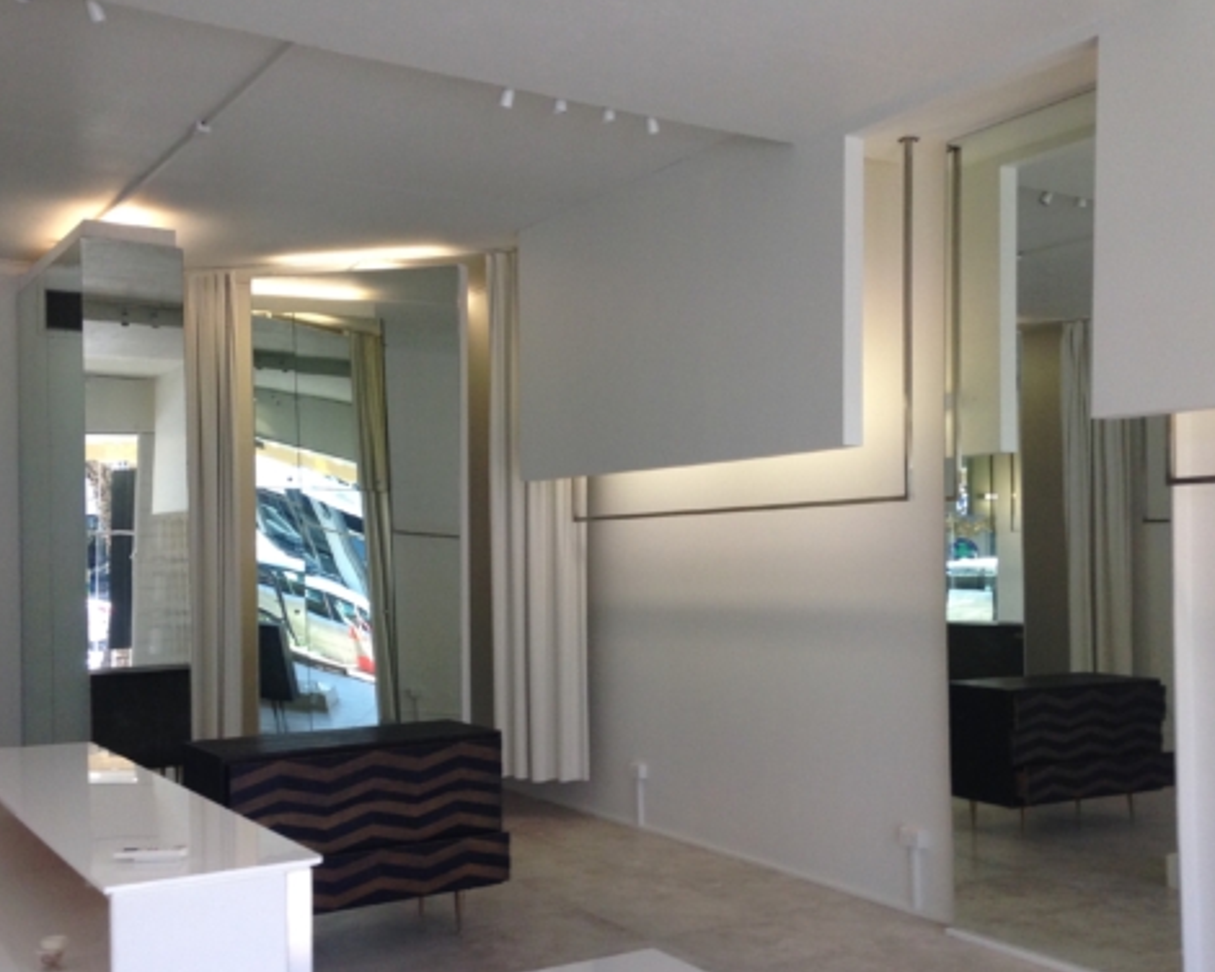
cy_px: 561
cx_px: 592
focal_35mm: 40
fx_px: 1438
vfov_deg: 37.3
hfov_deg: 45.8
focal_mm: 4.12
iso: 100
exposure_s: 1/120
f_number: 2.4
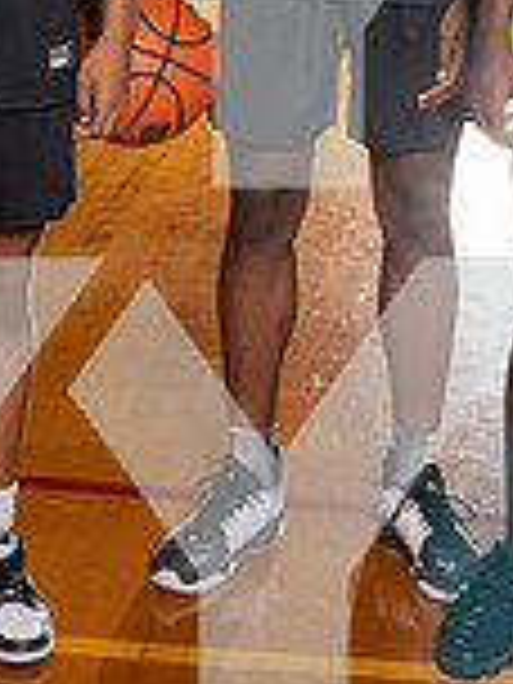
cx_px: 477
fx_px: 2035
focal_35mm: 103
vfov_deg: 18.4
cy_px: -47
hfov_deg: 14.2
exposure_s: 1/200
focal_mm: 28
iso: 800
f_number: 8
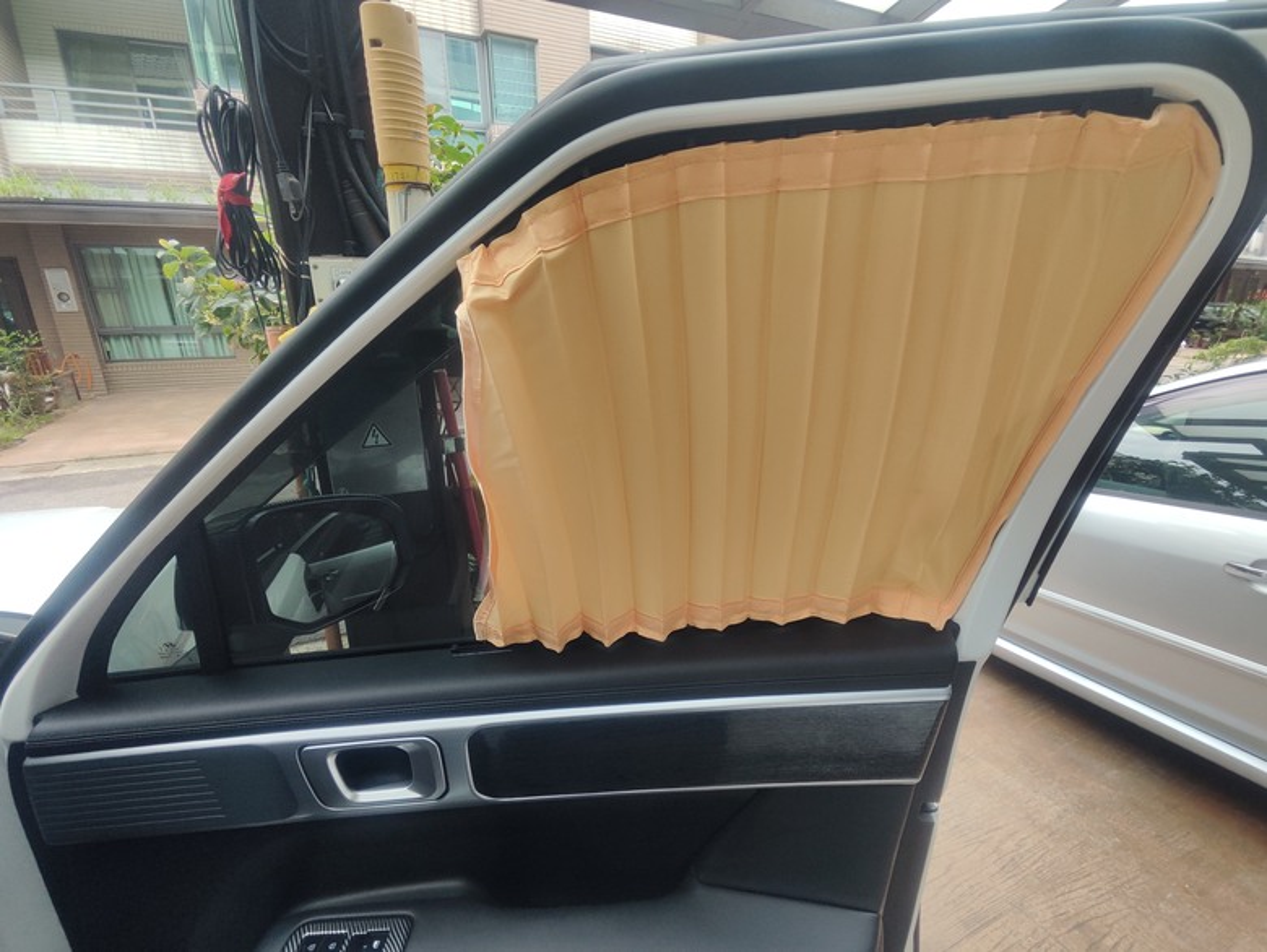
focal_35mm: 16
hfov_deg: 94.5
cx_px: 634
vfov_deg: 78.2
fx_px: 586
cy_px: 476
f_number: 2.2
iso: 67
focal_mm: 1.65
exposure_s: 1/120
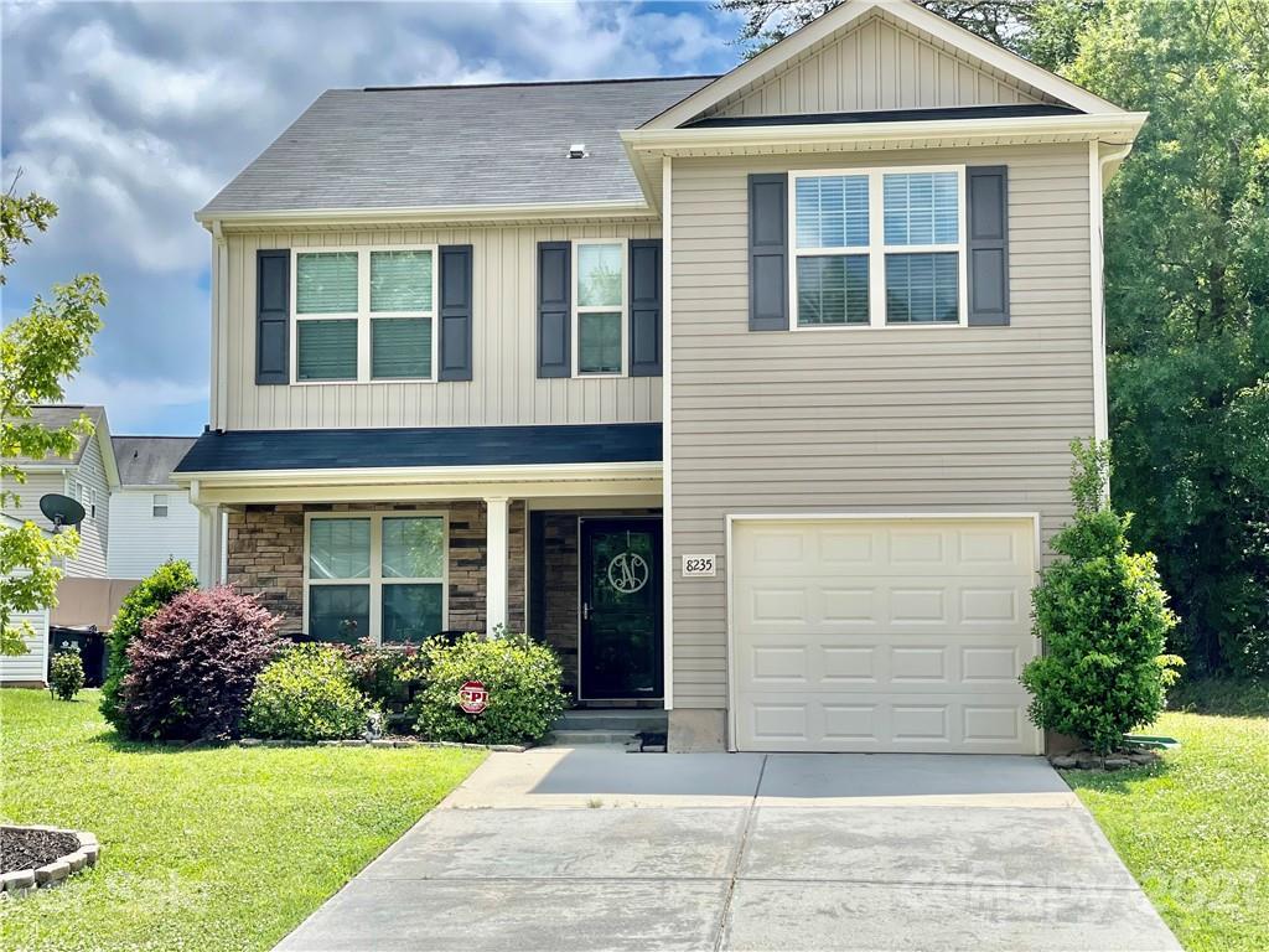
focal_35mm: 52
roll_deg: +0.2
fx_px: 1906
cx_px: 634
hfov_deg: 36.8
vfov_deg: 28.0
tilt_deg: +6.2
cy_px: 476
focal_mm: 6
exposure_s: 1/1043
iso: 25
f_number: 2
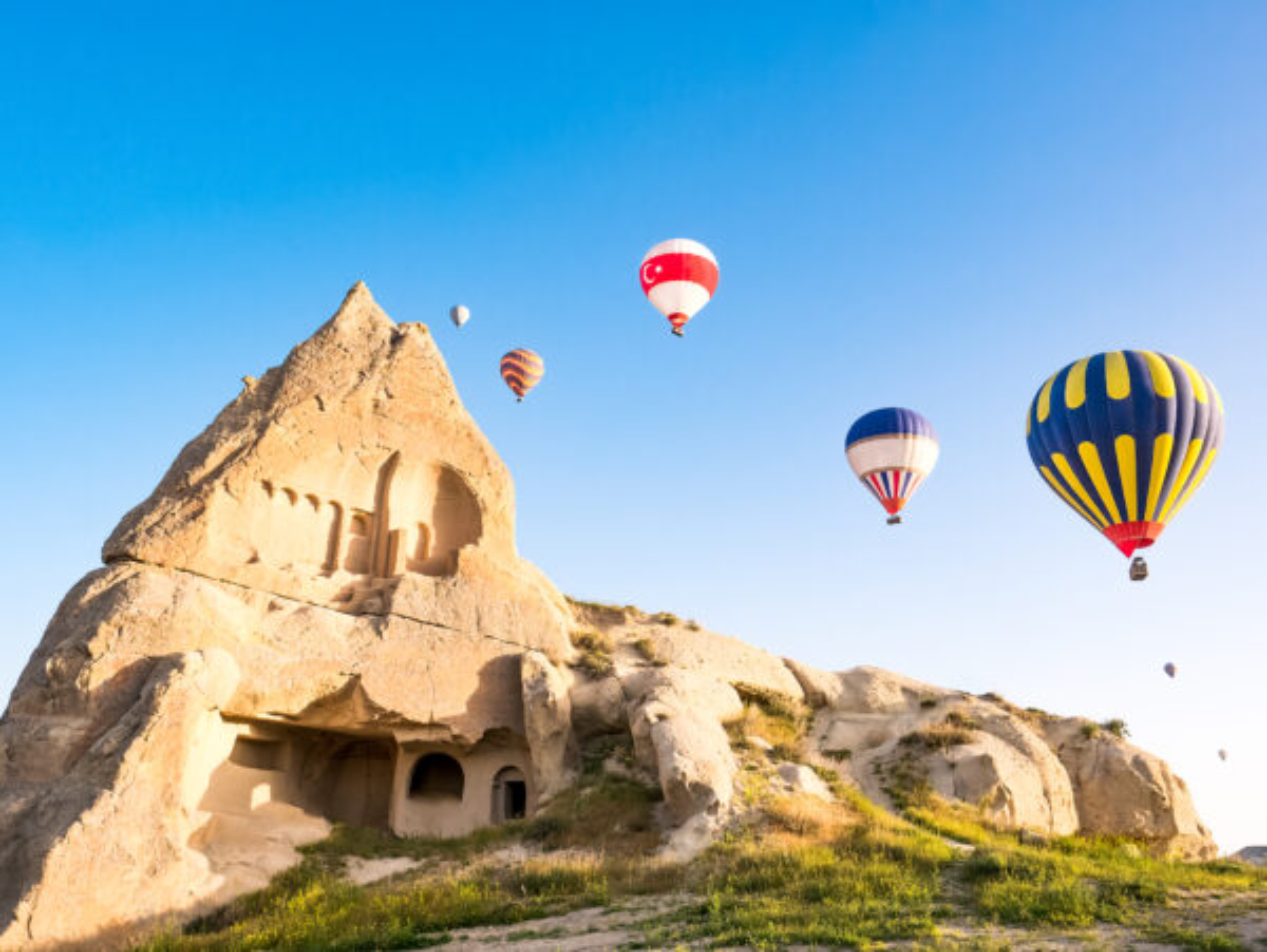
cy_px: 476
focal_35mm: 32
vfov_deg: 44.2
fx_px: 1172
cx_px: 634
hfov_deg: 56.8
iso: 200
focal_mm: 16
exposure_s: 1/160
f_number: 9
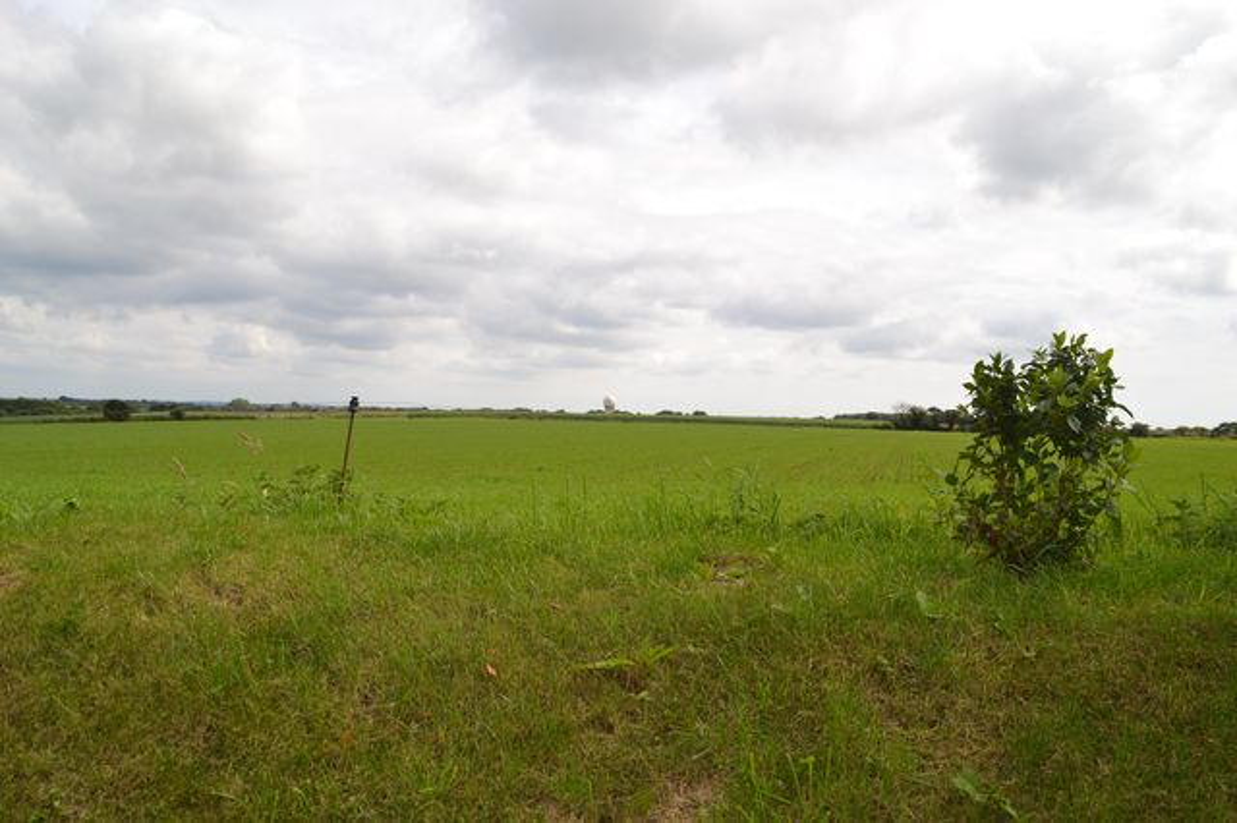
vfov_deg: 39.9
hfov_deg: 57.2
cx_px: 618
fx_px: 1133
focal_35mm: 33
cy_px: 412
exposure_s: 1/200
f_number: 9
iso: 100
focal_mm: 22
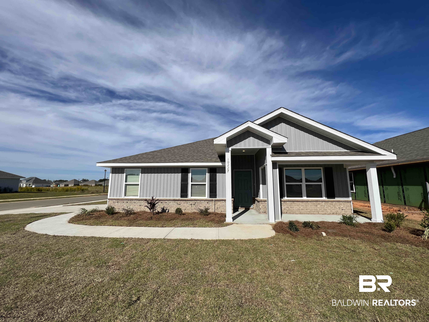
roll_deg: +0.2
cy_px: 161
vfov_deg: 89.9
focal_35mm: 13
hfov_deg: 106.2
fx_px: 161
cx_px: 214
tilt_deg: +7.8
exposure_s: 1/4065
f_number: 1.8
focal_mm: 1.57
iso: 32
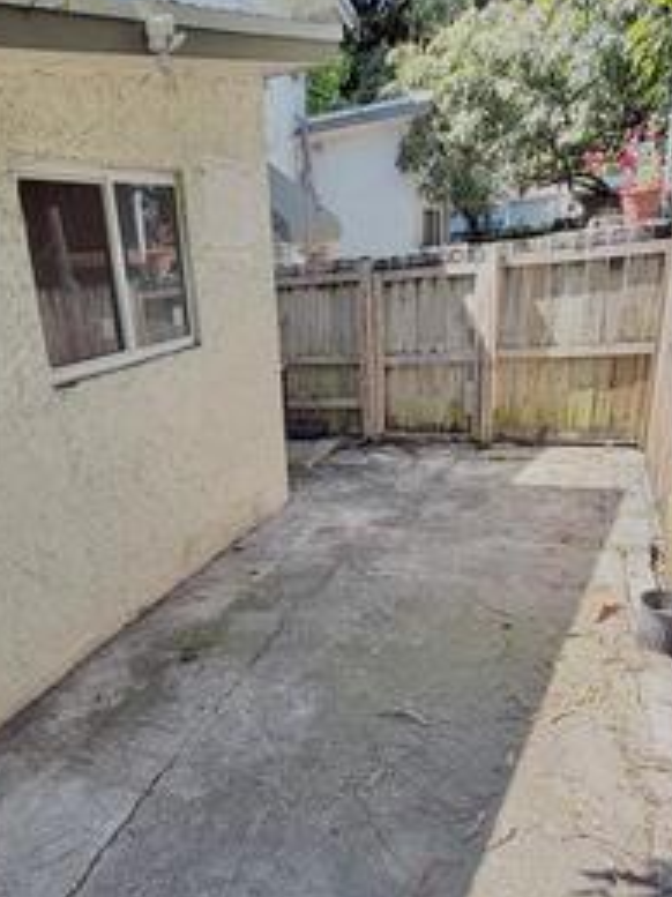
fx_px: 699
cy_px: 554
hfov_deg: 50.2
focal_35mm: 27
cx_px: 213
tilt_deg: -22.7
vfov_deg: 64.5
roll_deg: +6.0
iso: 50
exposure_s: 1/310
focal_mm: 2.22
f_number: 2.2
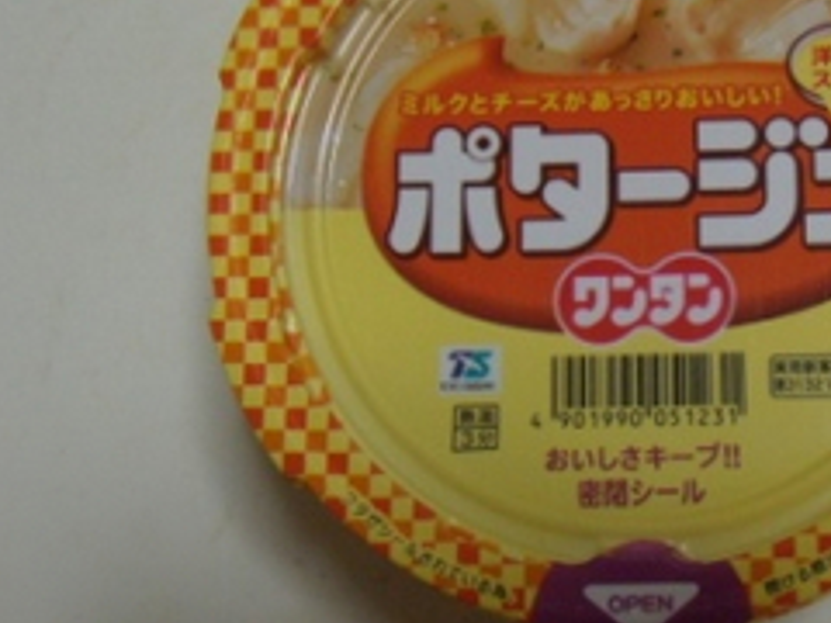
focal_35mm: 60
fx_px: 1440
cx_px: 654
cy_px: 277
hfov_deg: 31.4
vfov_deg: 24.4
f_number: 3.6
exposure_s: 1/60
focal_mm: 6.4
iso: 400
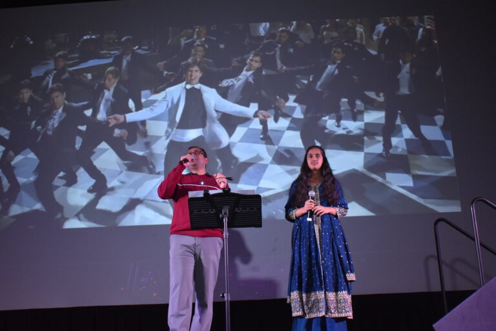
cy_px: 166
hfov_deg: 47.9
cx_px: 248
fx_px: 558
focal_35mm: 40
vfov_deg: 33.0
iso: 2000
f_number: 4
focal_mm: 27
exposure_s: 1/60
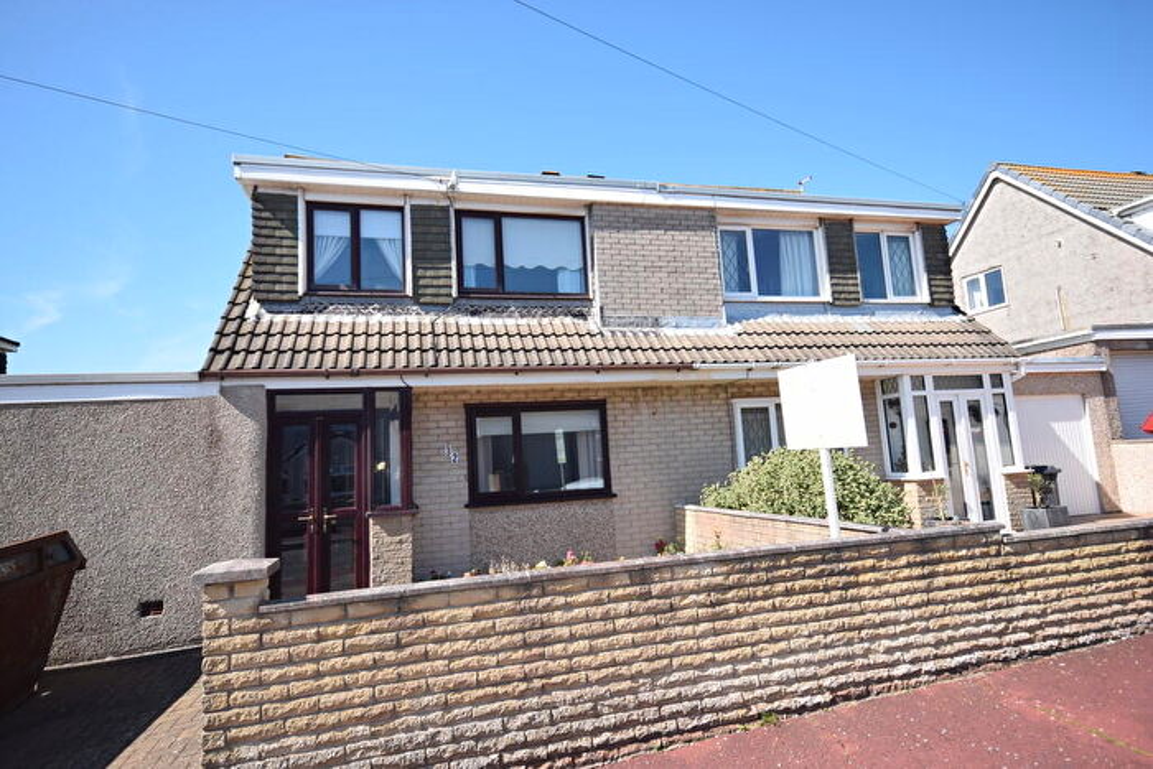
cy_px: 384
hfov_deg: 85.4
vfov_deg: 63.2
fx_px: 625
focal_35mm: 20
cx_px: 576
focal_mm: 13
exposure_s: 1/200
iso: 100
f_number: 7.1
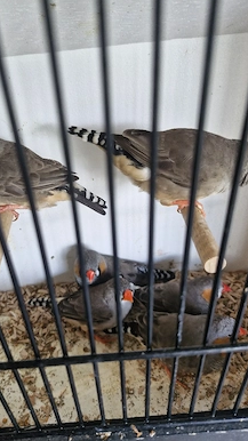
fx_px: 304
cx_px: 94
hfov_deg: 44.0
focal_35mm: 26
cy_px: 214
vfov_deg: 71.9
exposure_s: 1/100
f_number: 1.8
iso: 200
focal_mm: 5.54
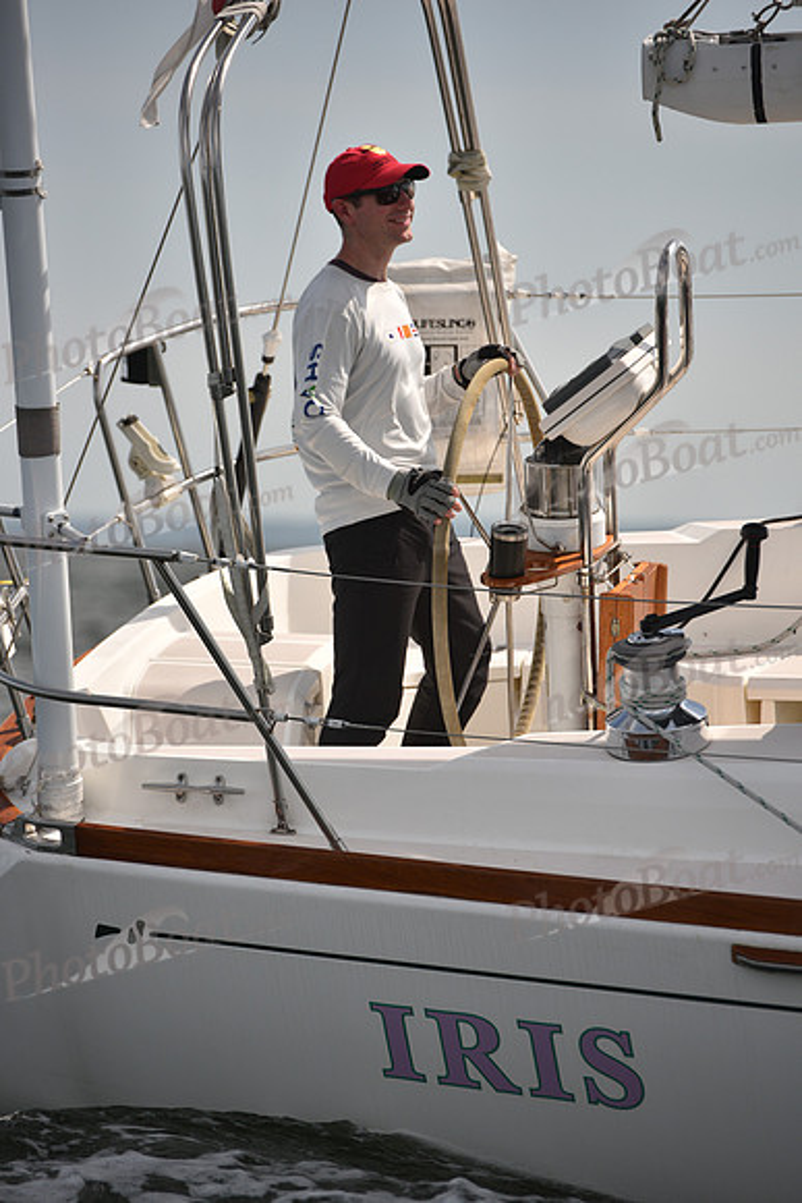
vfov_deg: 10.3
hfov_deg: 6.9
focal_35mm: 200
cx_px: 401
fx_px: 6679
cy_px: 602
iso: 250
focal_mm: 200
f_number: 4
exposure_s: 1/1250
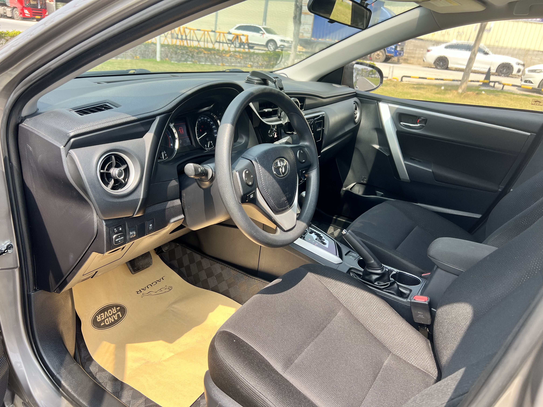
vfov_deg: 53.1
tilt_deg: -23.3
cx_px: 272
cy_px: 204
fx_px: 408
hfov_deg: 67.3
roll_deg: -5.9
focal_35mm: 26
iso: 50
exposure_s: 1/547
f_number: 1.5
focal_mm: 5.7
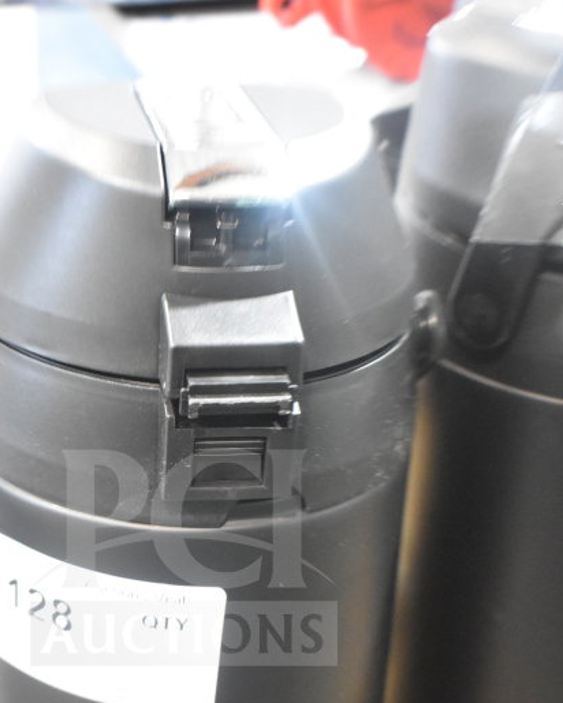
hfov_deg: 21.8
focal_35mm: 70
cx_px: 183
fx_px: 1458
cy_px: 558
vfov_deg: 26.7
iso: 4500
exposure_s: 1/50
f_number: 4.2
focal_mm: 28
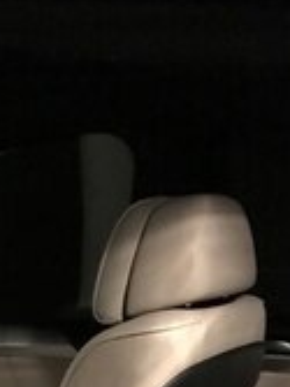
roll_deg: +0.4
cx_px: -14
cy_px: 508
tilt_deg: -18.6
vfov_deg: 21.3
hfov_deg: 17.3
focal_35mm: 83
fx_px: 928
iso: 160
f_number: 1.8
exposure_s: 1/4
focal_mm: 3.99
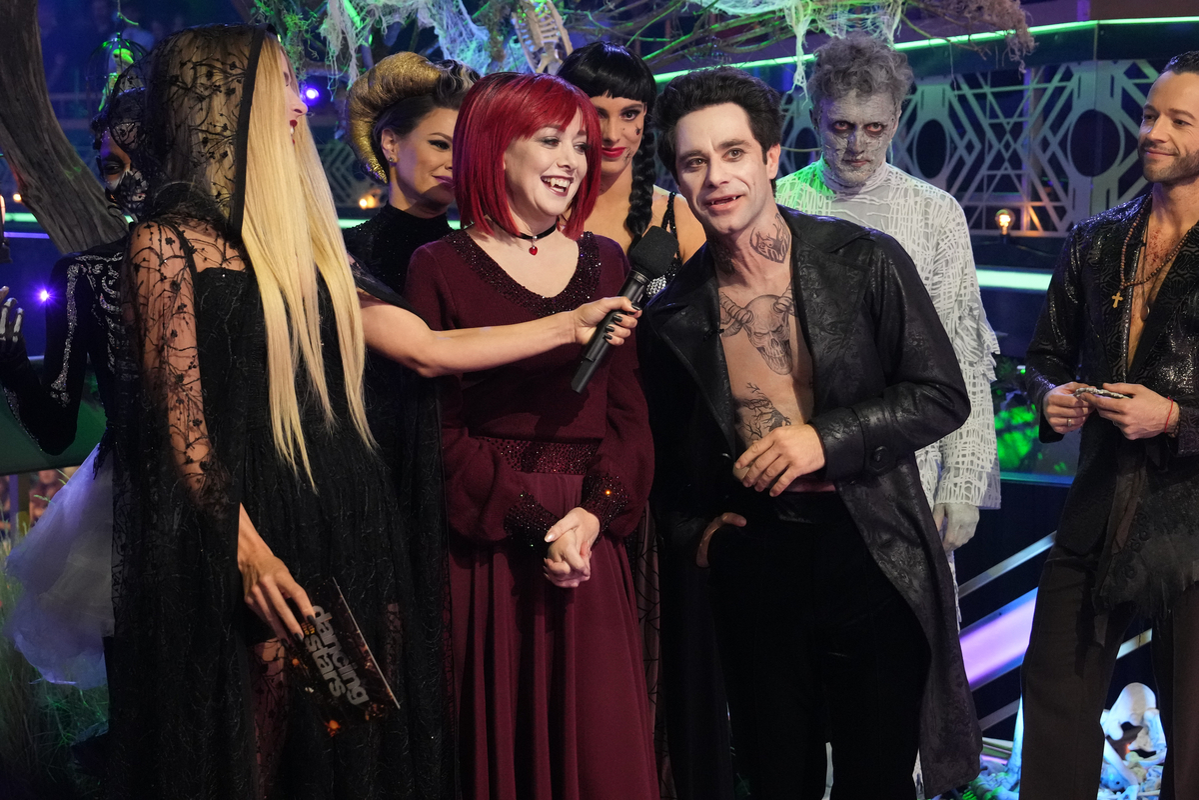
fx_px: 2131
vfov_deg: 21.2
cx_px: 600
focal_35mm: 64
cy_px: 400
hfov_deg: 31.4
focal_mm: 43
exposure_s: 1/250
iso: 5000
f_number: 4
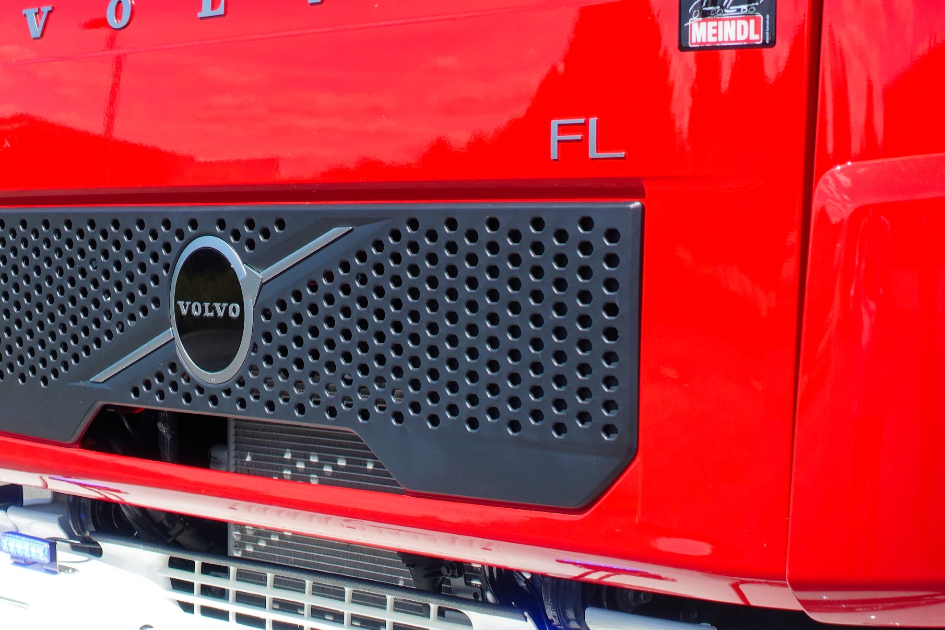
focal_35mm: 94
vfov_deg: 14.5
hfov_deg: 21.7
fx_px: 2467
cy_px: 294
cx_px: 386
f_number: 2.8
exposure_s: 1/500
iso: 125
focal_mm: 25.7
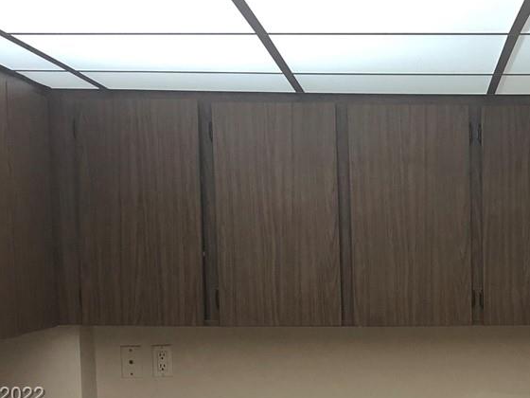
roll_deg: +0.6
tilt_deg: -6.2
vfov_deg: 18.0
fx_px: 1225
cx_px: 499
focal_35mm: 80
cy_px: 396
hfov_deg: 23.6
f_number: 1.8
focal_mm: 3.99
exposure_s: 1/15
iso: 40
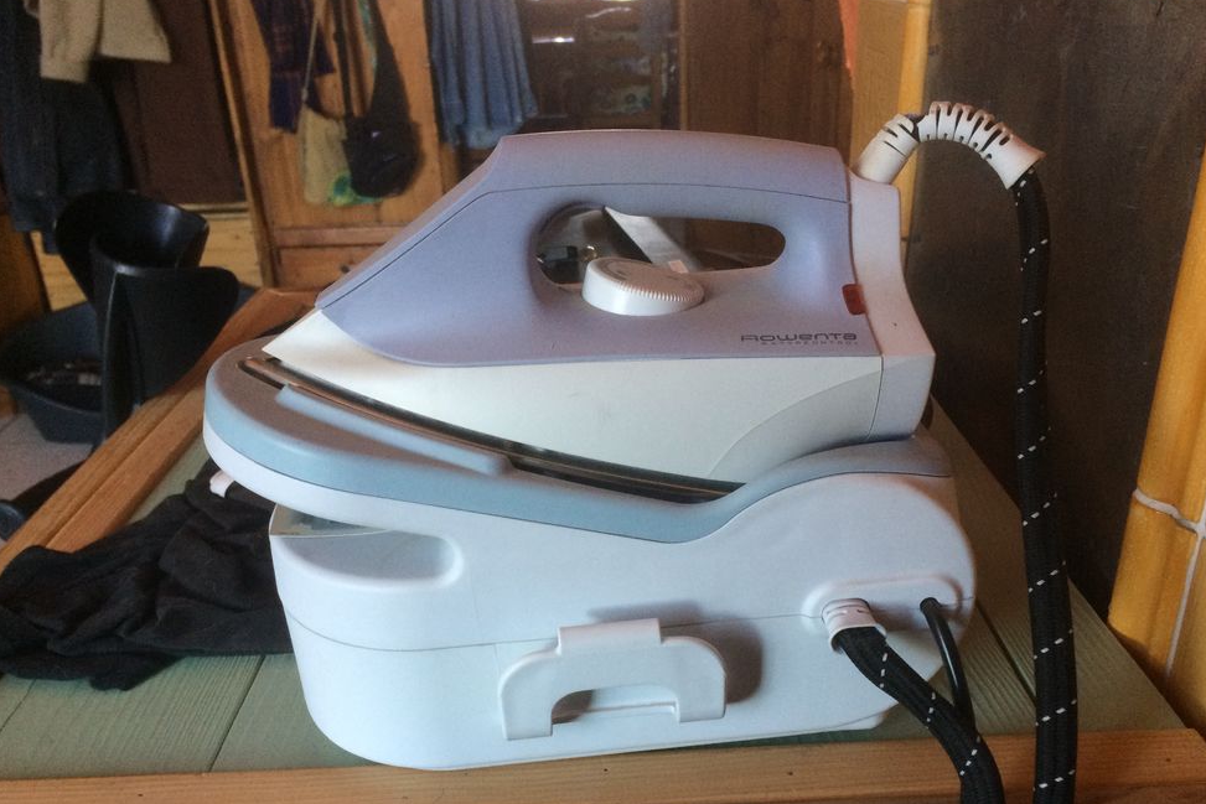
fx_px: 1039
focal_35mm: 31
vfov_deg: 42.3
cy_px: 448
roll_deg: +1.9
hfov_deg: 60.3
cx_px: 616
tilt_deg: -25.0
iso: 160
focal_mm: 4.15
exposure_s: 1/33
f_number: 2.2
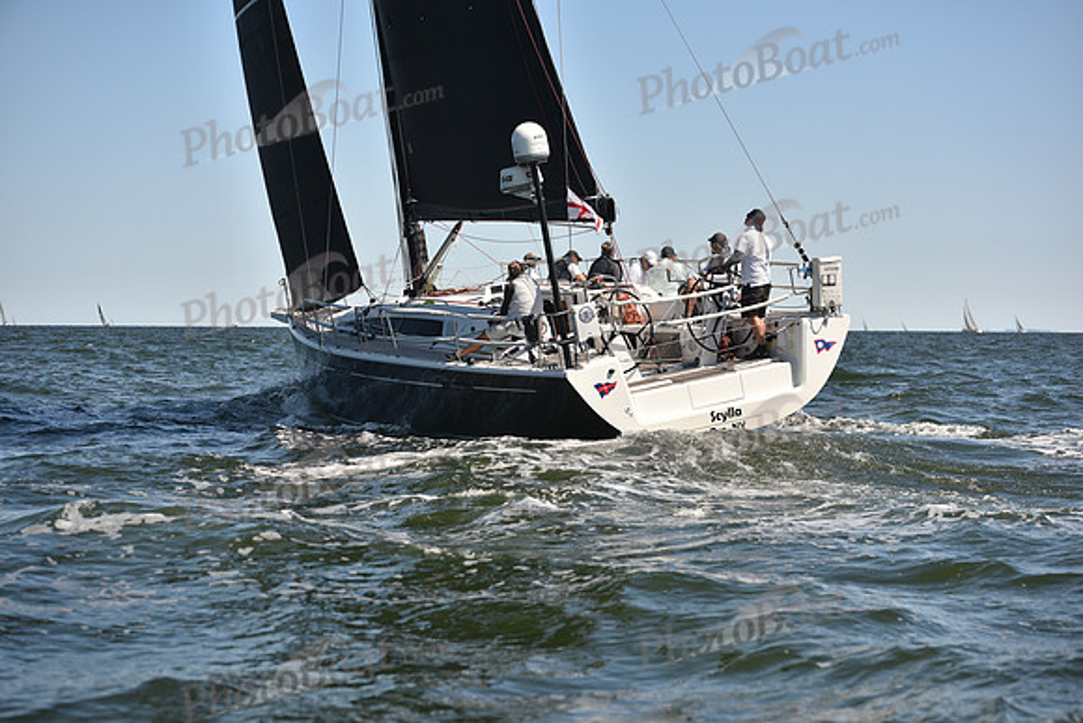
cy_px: 362
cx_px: 542
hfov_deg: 28.8
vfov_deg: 19.5
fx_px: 2106
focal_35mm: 70
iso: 250
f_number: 4
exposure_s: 1/1600
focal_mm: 70
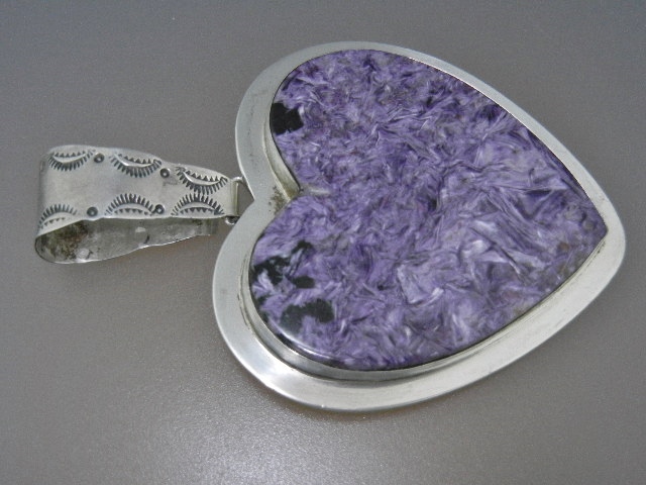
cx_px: 323
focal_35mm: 59
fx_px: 1101
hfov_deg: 32.7
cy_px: 242
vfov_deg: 24.8
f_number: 8
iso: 800
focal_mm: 10.6
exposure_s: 1/30
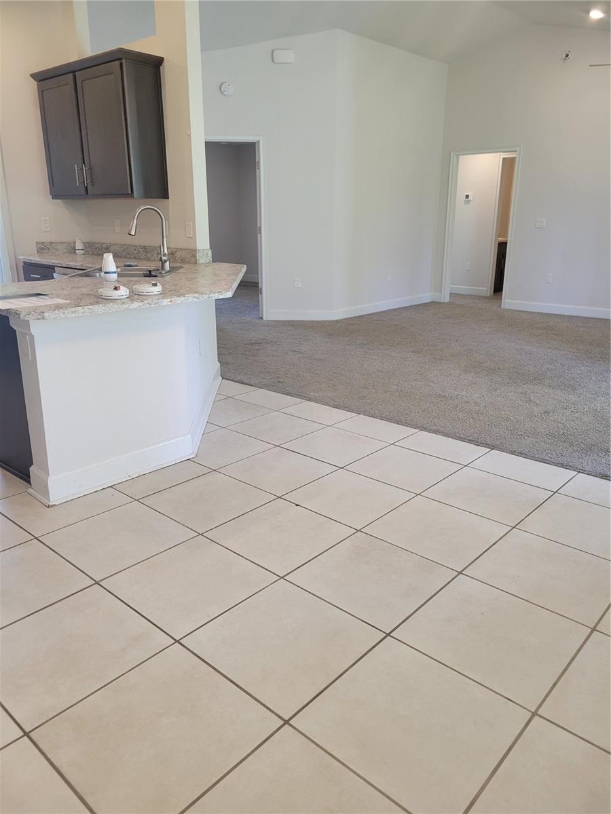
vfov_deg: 67.3
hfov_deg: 53.1
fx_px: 612
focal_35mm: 26
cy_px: 407
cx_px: 306
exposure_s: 1/120
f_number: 1.8
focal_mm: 5.4
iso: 160
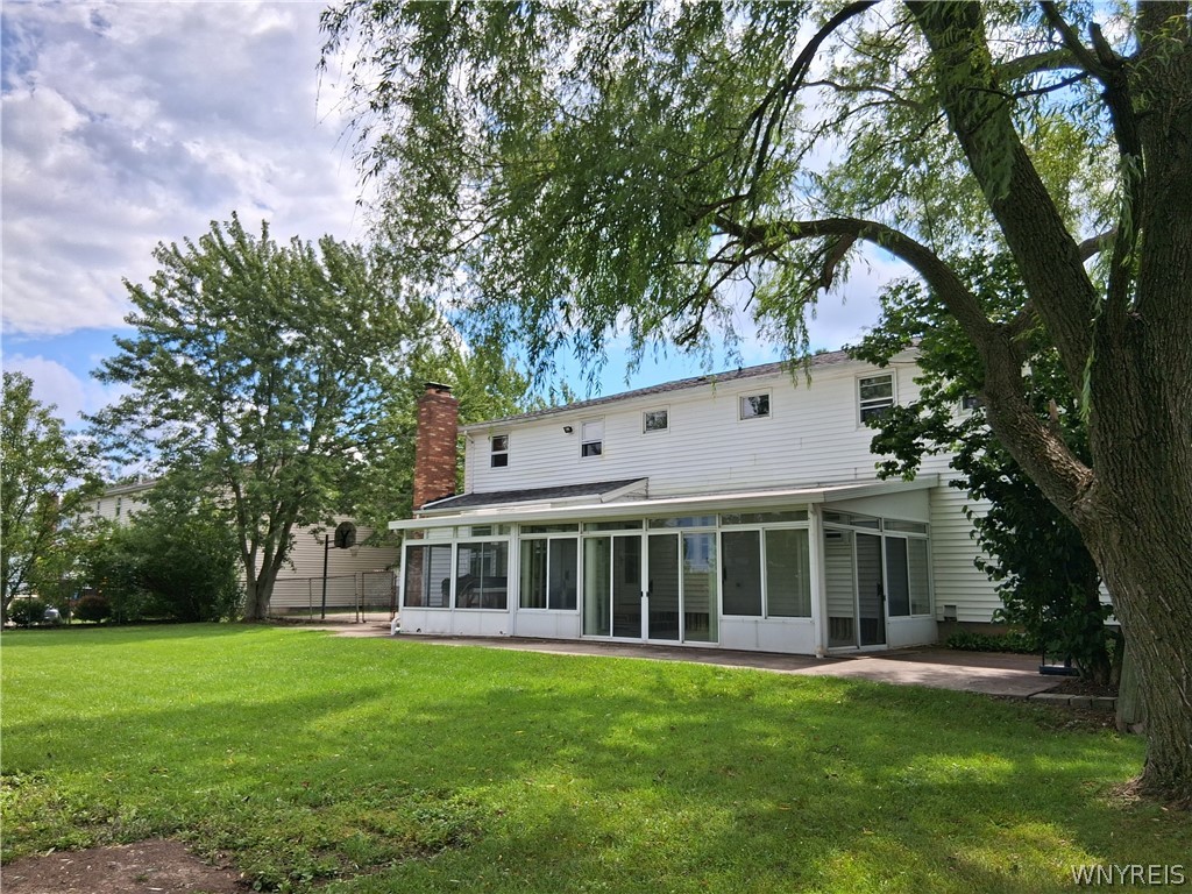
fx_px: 895
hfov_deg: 67.3
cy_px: 447
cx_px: 596
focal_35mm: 26
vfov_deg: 53.1
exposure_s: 1/789
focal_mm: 3.98
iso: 25
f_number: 1.8
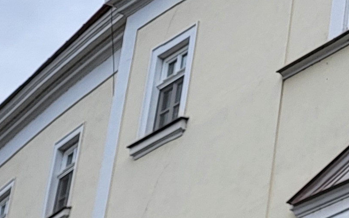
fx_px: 1294
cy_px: 237
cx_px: 630
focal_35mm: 136
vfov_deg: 9.5
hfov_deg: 13.7
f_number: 1.8
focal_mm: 5.4
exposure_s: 1/1476
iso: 40
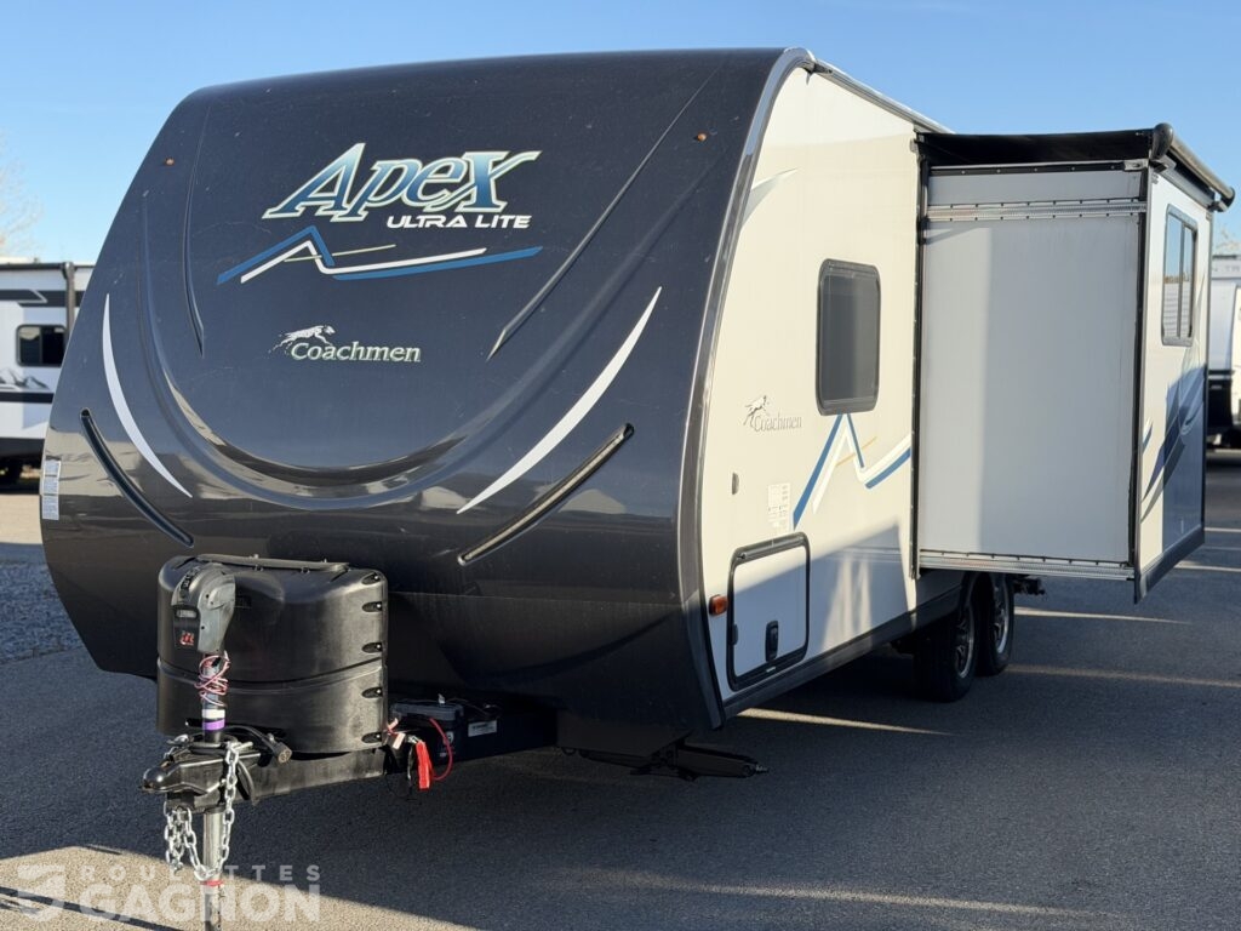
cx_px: 620
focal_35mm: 48
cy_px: 466
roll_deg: +0.9
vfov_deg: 30.3
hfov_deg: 39.7
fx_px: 1721
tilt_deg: -4.2
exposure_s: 1/2273
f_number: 1.78
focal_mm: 6.76
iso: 80
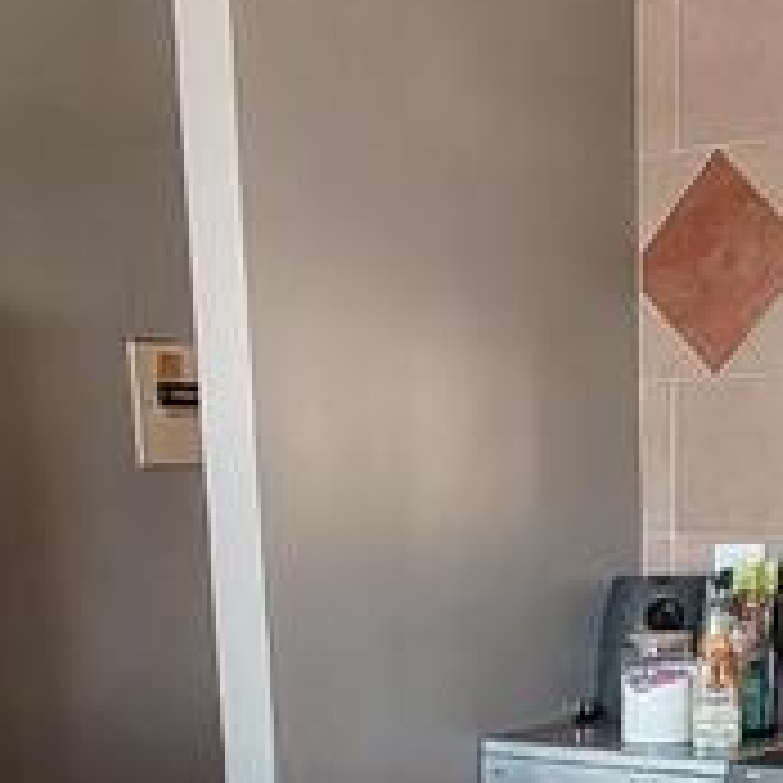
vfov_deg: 23.3
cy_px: 886
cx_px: 513
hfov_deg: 24.9
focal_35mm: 69
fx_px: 1766
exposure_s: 1/33.3
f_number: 2.2
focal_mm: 1.42
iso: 278
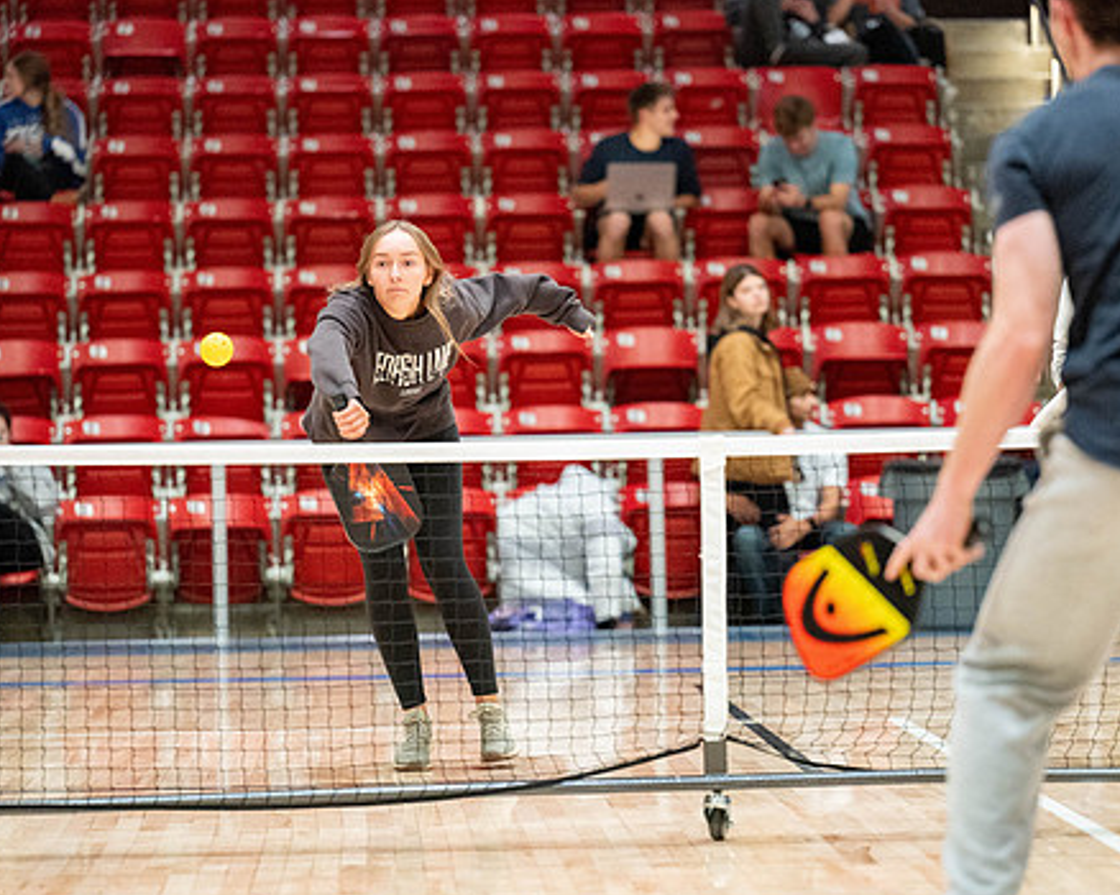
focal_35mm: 168
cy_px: 423
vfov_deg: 9.2
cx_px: 603
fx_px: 5566
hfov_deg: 11.5
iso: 5000
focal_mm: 135
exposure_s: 1/500
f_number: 2.8
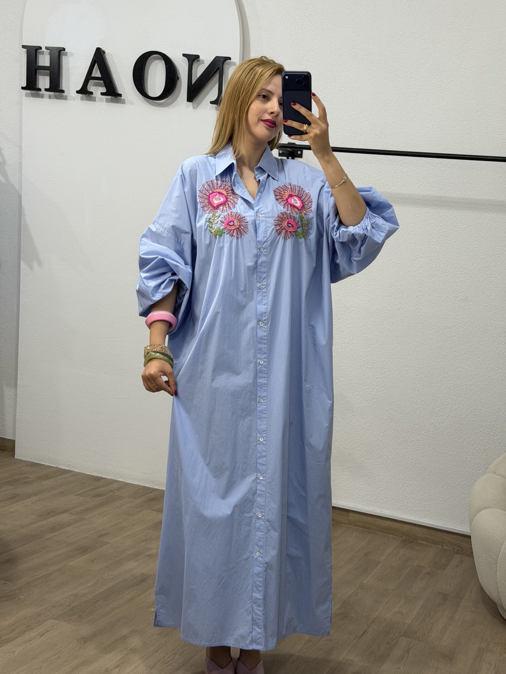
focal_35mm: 48
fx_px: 936
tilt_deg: -25.4
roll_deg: -4.7
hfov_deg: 30.3
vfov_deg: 39.7
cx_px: 253
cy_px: 337
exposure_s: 1/100
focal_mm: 6.76
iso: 80
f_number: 1.78
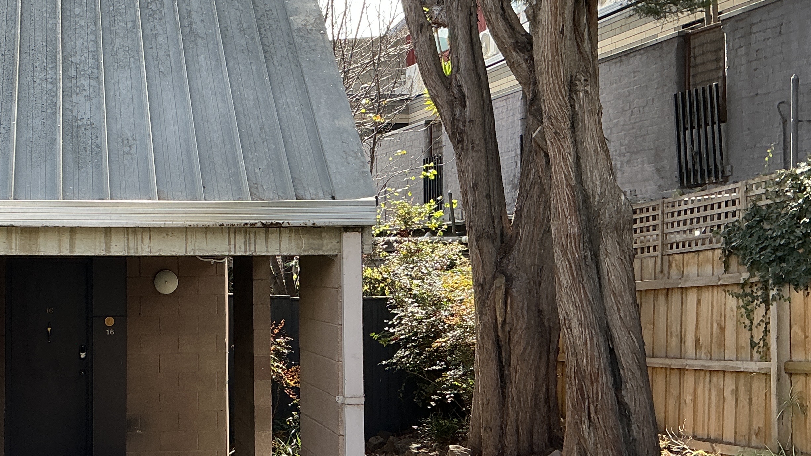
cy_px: 238
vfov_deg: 24.0
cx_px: 206
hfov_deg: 40.2
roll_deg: +0.9
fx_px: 1075
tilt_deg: +1.8
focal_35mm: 50
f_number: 1.8
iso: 20
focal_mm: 3
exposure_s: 1/209
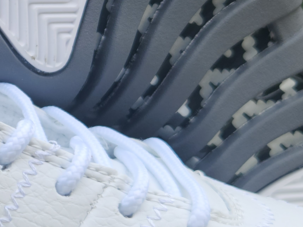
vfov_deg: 13.6
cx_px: -107
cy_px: 97
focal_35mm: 109
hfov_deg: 16.9
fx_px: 954
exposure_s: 1/342
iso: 20
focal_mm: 5.4
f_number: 1.8
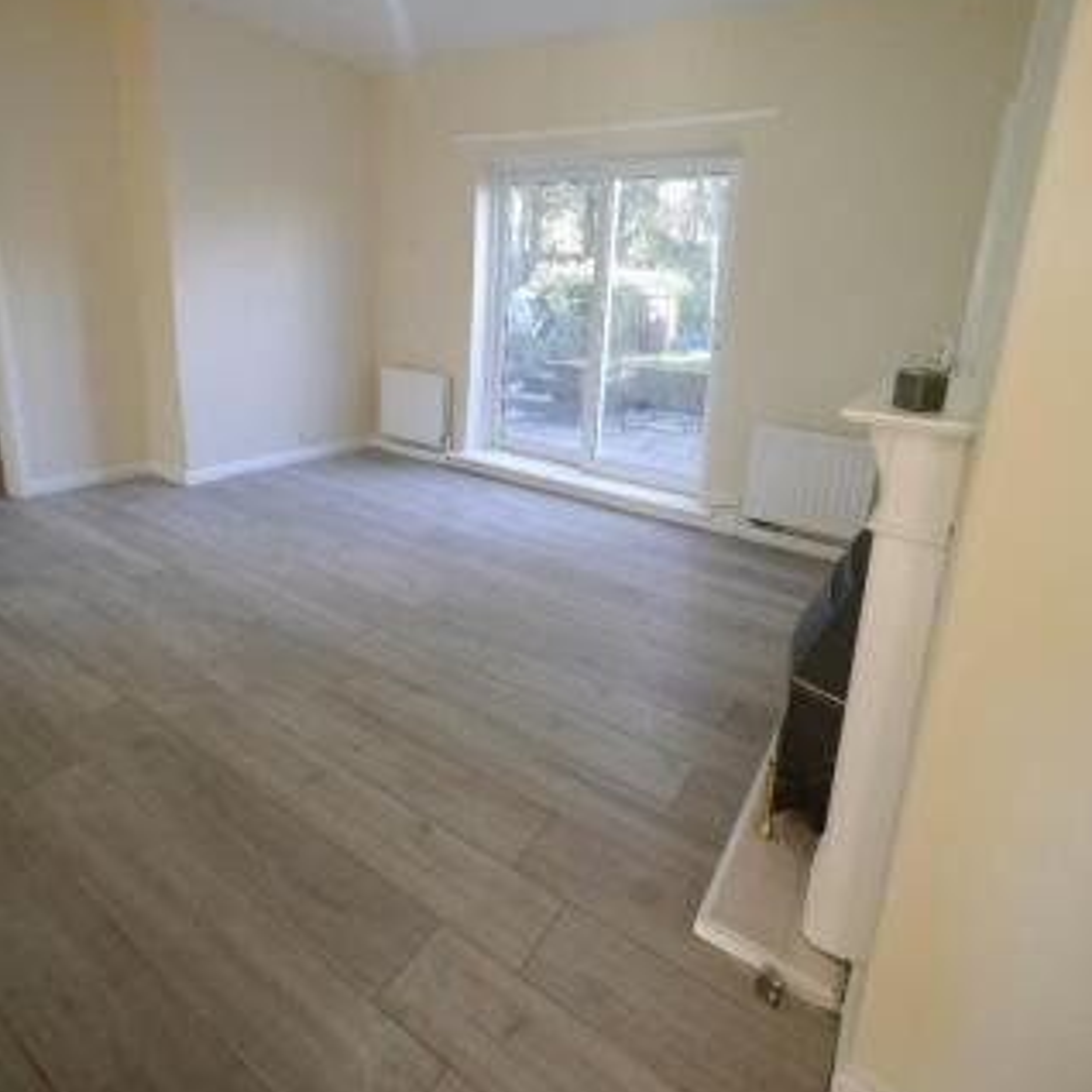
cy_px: 441
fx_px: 607
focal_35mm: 17
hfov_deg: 84.0
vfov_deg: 83.0
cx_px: 560
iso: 400
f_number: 4
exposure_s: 1/60
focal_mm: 7
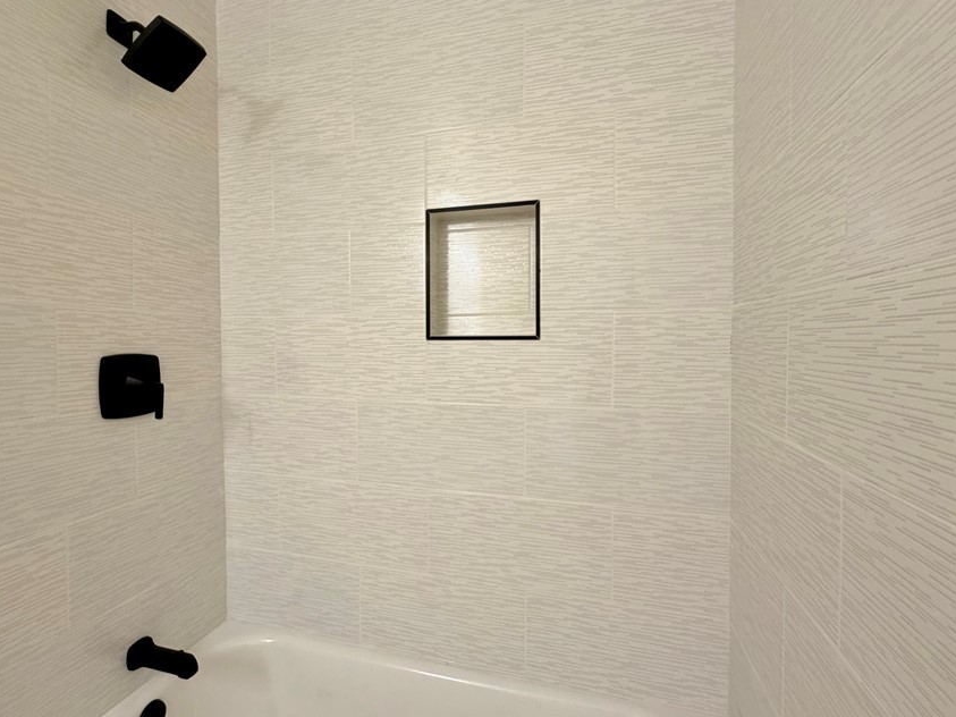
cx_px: 450
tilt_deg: -1.6
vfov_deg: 74.7
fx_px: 469
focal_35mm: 17
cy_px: 354
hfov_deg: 90.9
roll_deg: +1.0
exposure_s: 1/60
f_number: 2.2
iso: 320
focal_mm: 2.22
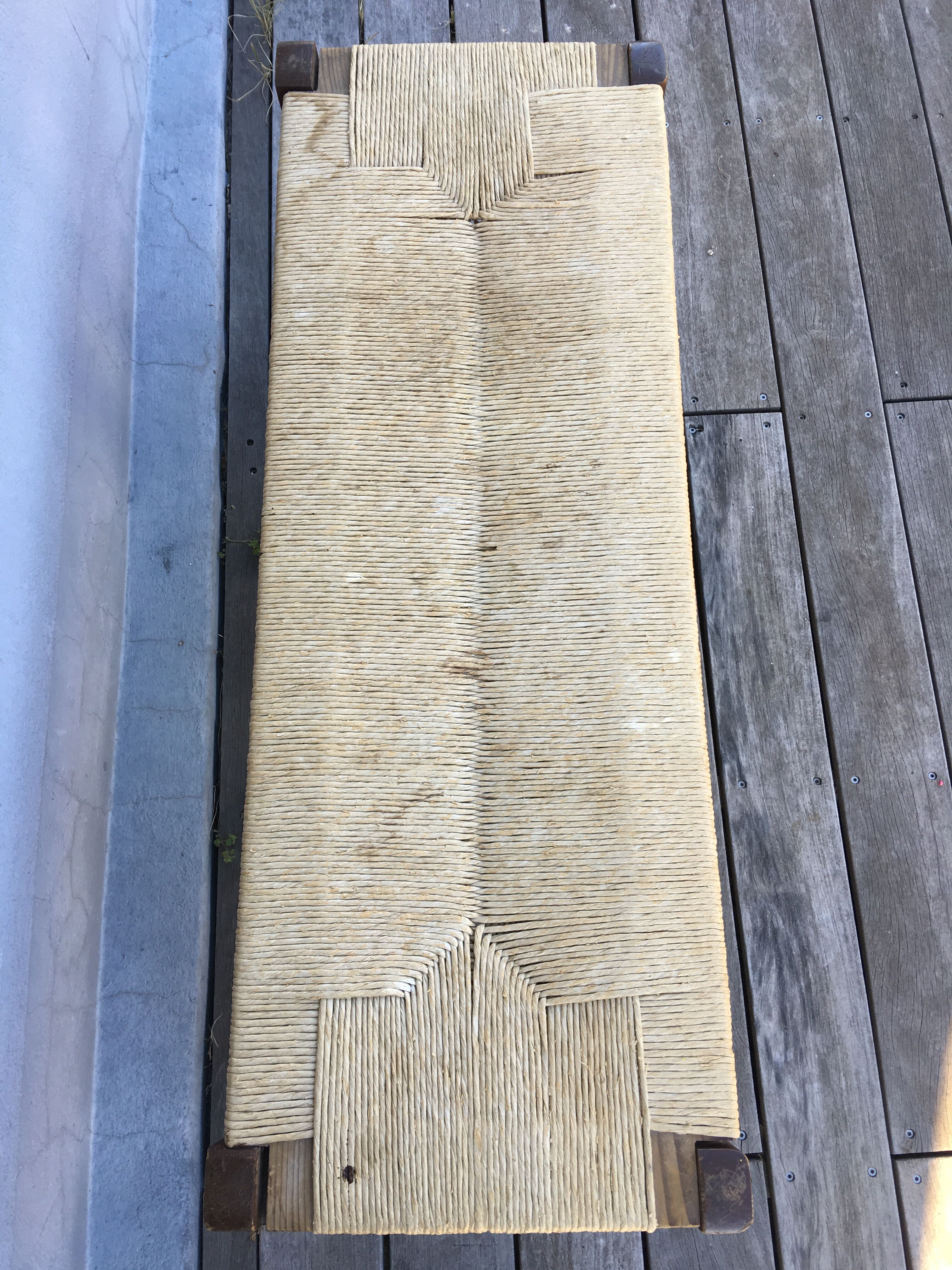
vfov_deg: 61.7
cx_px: 476
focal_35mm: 29
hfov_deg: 48.2
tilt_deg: -72.4
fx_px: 1063
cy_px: 635
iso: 25
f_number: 2.2
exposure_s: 1/100
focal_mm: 4.15
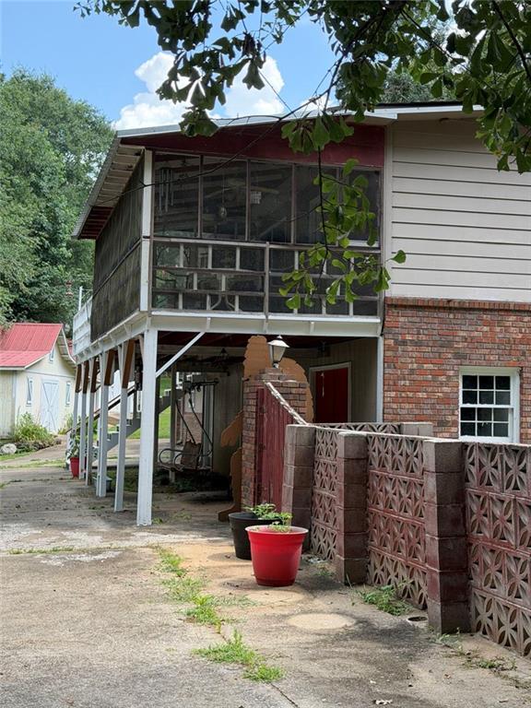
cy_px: 354
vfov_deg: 39.7
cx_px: 266
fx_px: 982
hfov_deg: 30.3
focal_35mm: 48
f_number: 1.78
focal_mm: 6.76
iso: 100
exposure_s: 1/675
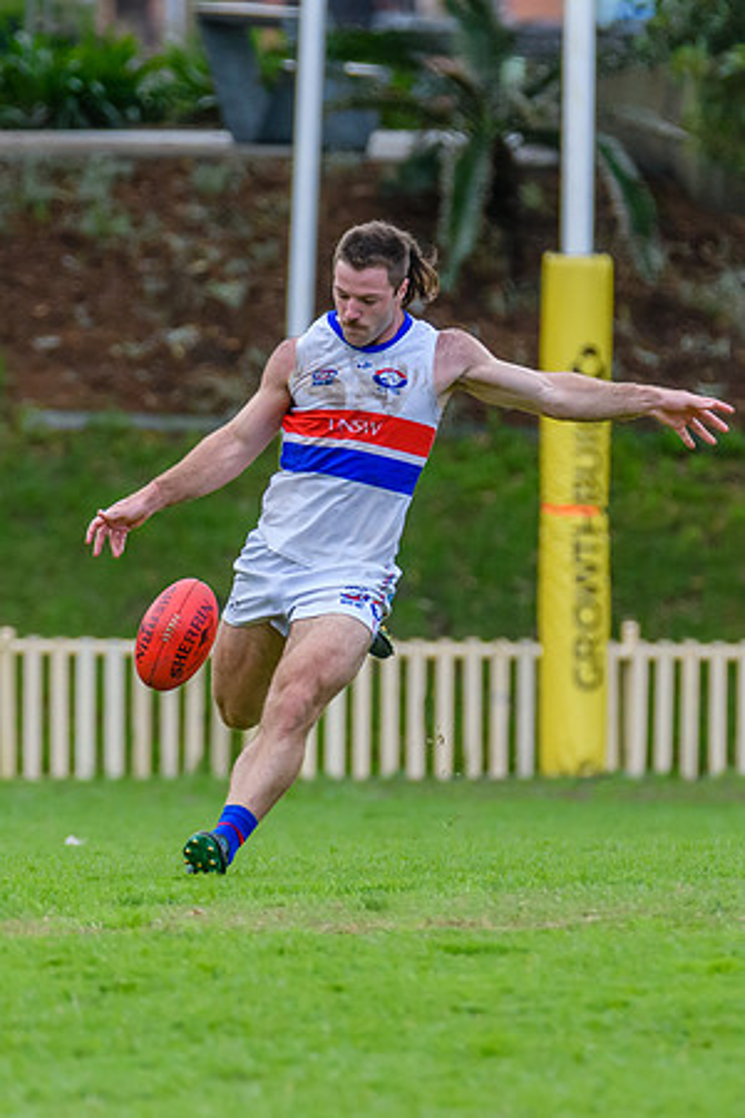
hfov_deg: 1.5
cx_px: 340
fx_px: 28869
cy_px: 540
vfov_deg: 2.2
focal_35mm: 930
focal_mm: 400
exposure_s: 1/1250
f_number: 6
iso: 2000
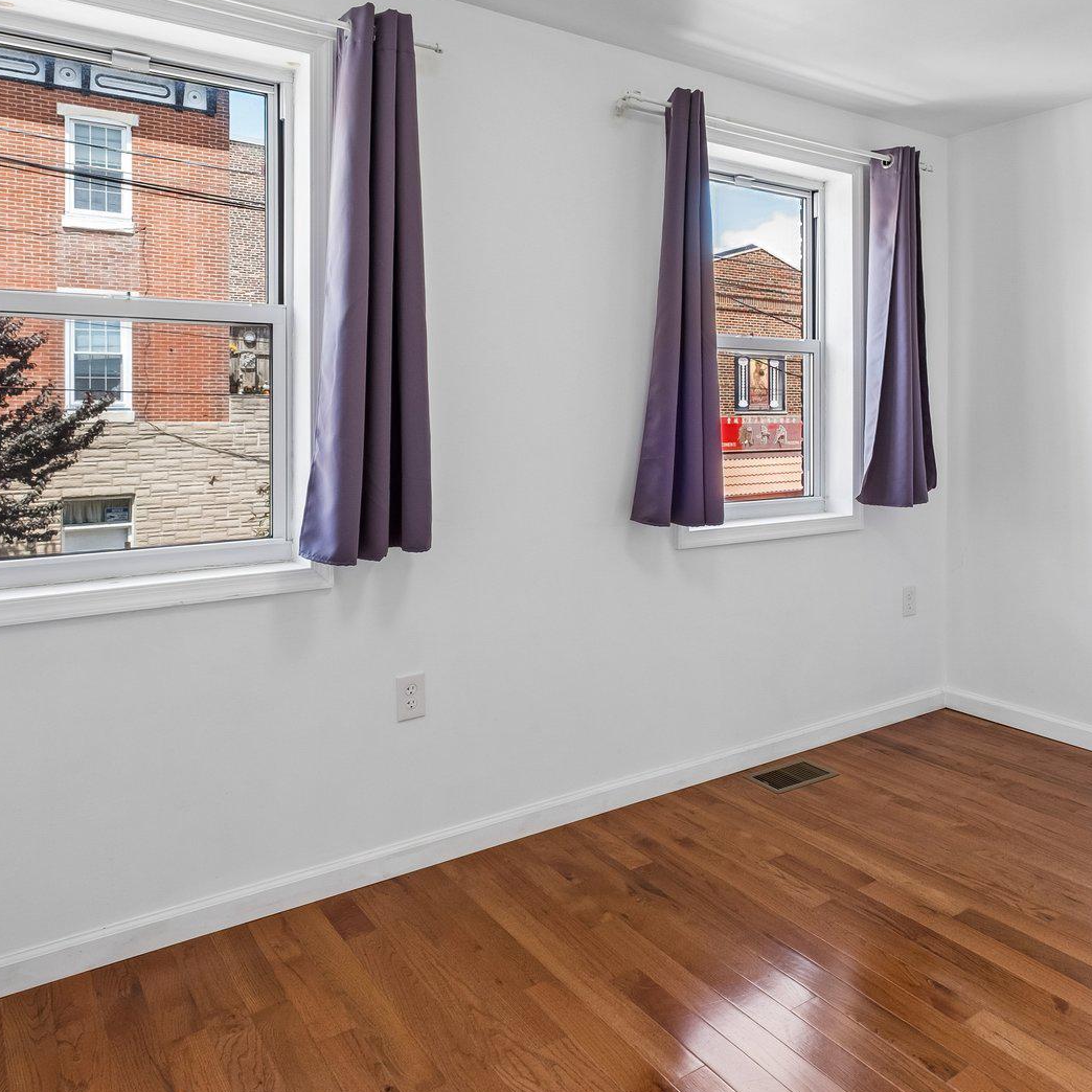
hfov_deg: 61.9
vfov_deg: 62.1
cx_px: 692
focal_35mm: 25
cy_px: 414
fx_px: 892
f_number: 8
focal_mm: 10
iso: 250
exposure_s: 1/25
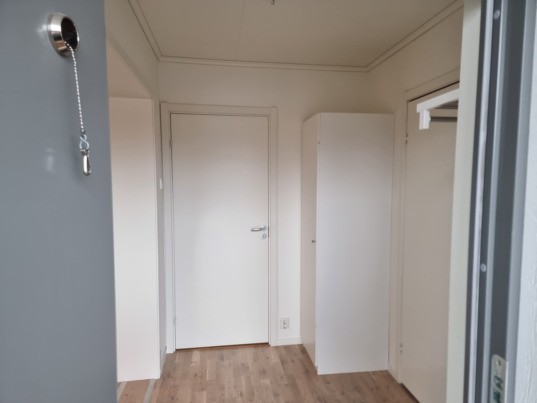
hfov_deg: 71.6
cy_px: 202
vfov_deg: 56.8
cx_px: 268
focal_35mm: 24
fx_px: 372
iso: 160
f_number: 1.8
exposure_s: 1/100
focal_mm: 6.7
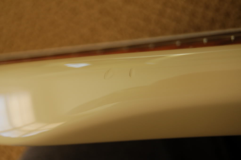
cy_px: 80
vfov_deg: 16.5
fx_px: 552
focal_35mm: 82
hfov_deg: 24.6
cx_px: 120
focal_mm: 55
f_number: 5.6
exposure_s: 1/50
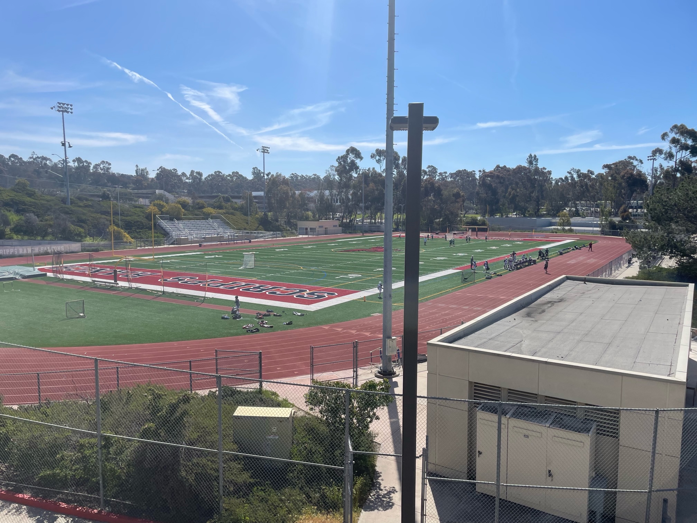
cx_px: 348
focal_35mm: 26
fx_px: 524
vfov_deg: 53.1
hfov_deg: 67.3
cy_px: 262
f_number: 1.6
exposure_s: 1/5814
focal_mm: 4.2
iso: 32
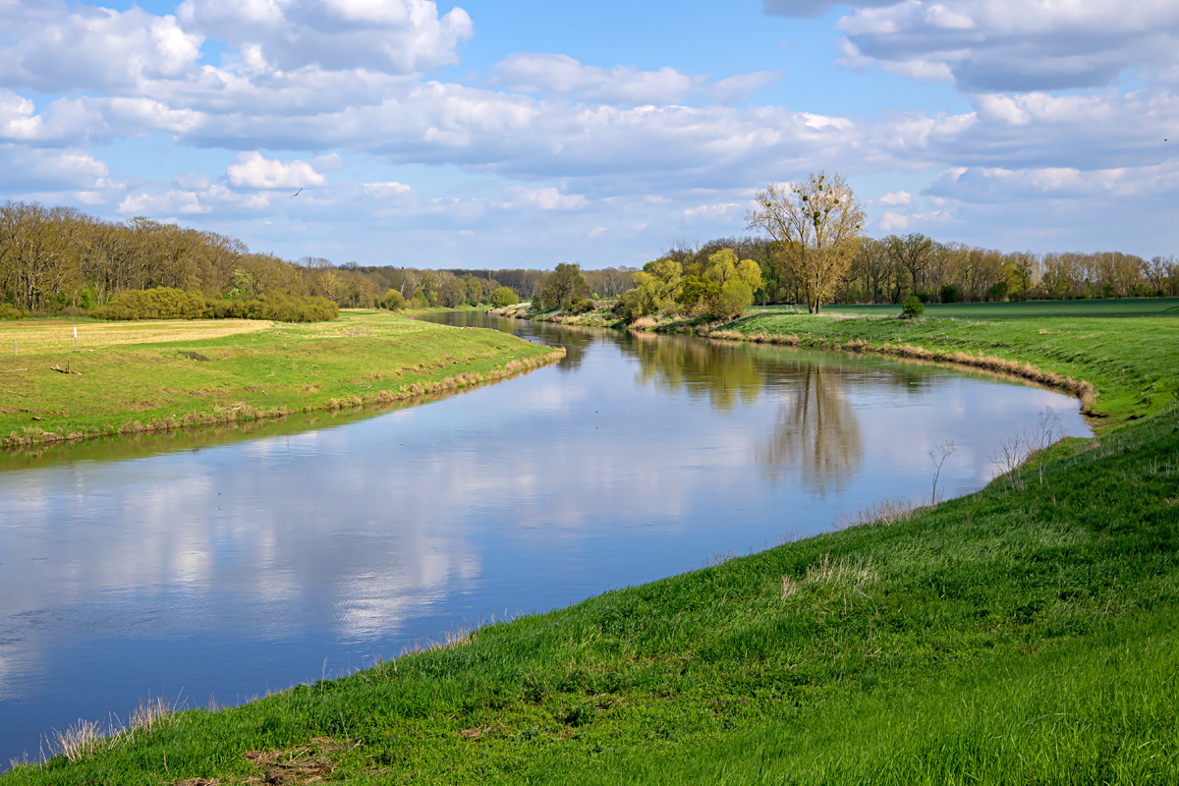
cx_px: 590
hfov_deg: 43.0
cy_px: 393
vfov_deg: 29.4
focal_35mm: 46
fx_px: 1498
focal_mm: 30.5
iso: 200
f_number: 8
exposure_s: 1/1000
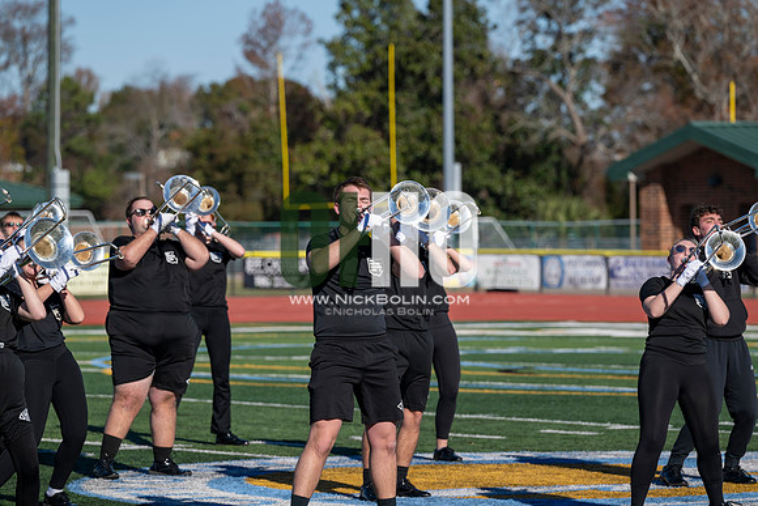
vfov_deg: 6.9
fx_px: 4212
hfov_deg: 10.3
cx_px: 379
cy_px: 253
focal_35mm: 200
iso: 200
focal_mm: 200
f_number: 5
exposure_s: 1/2000
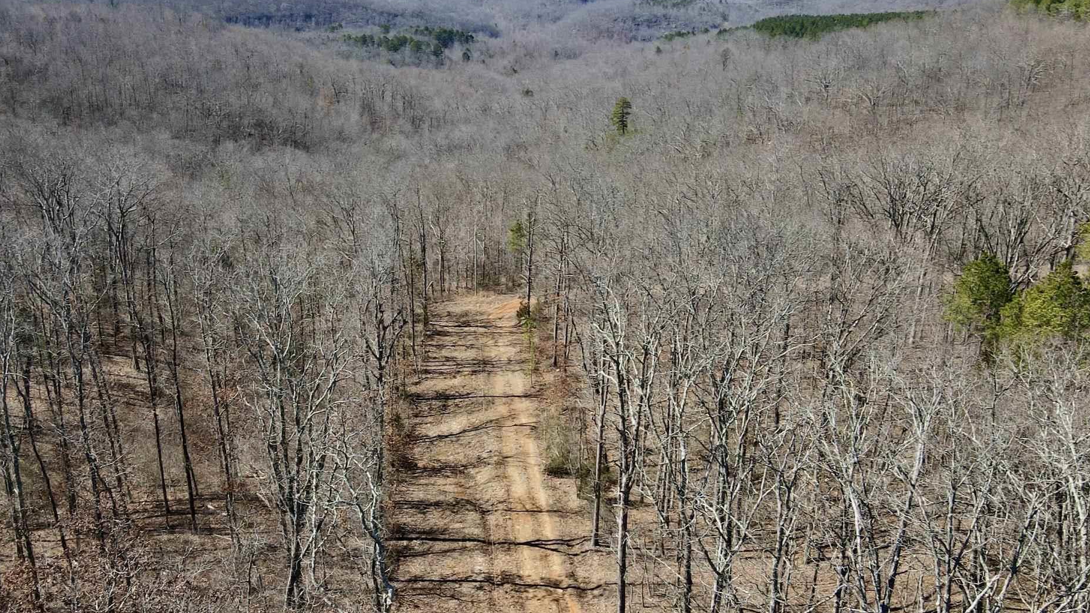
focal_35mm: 36
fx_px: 1041
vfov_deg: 32.7
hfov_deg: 55.2
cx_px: 484
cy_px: 388
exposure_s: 1/15
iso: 230
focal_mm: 4.5
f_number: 2.8
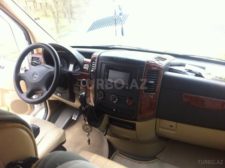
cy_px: 84
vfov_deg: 40.6
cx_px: 112
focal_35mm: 35
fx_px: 227
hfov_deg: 52.7
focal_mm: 3.85
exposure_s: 1/40
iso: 80
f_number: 2.8
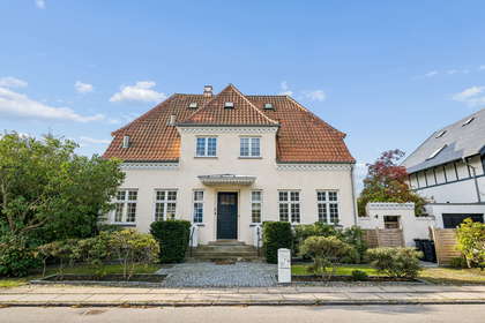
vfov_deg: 59.5
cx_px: 242
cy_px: 162
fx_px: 283
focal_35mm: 21
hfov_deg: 81.2
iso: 160
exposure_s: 1/200
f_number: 9
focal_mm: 21
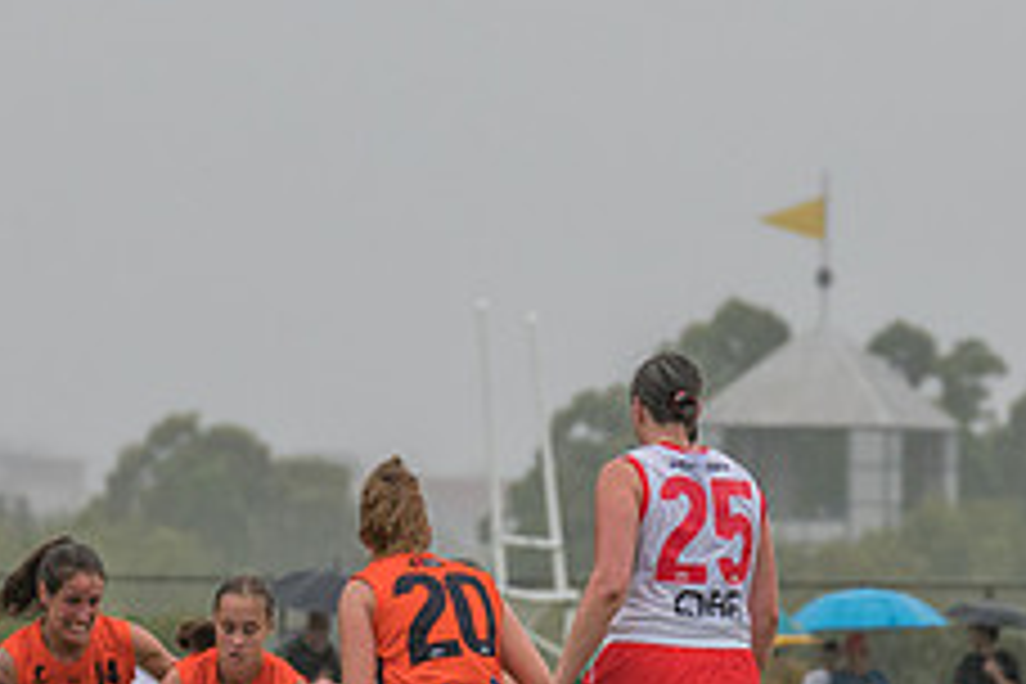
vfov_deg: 1.9
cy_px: 572
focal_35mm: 709
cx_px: 194
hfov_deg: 2.9
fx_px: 20205
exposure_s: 1/2000
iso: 800
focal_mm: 220
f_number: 6.3
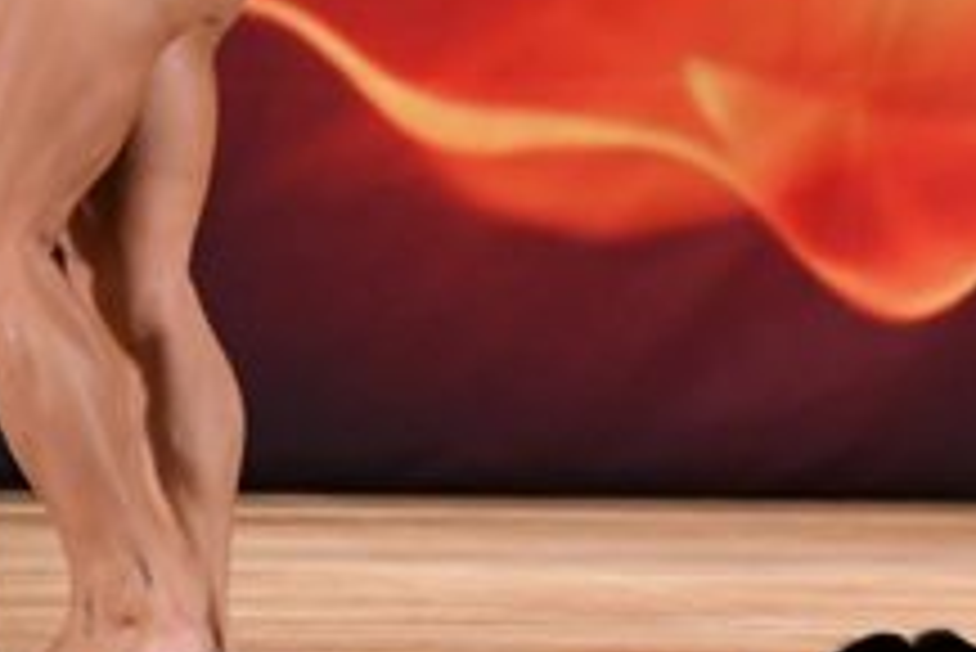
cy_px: -207
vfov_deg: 1.9
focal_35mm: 721
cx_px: -695
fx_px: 19559
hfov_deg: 2.8
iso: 4000
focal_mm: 135
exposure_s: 1/400
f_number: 5.6
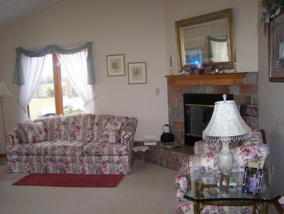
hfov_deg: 49.0
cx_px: 142
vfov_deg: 37.8
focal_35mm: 38
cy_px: 107
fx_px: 312
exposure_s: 1/60
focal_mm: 6.3
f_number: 2.8
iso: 160
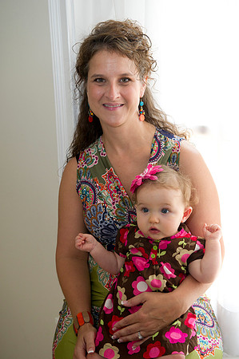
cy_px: 180
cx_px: 120
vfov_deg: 34.5
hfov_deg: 23.3
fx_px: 579
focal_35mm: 58
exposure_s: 1/160
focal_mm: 58
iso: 1250
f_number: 4
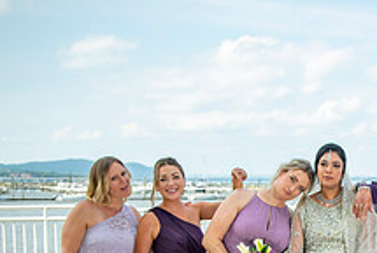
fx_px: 807
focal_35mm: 77
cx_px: 423
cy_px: 235
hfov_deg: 24.4
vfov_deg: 17.5
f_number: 2.8
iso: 1000
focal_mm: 24
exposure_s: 1/8000
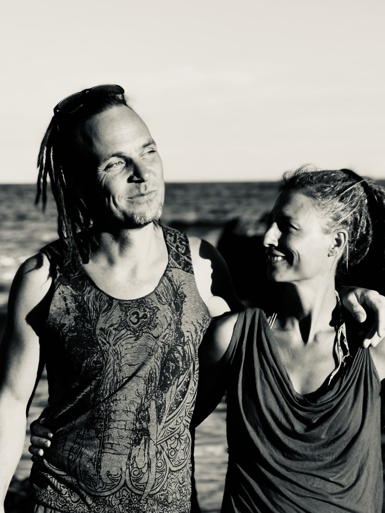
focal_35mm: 52
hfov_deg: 28.0
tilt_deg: -8.9
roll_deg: -0.1
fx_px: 771
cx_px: 192
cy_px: 256
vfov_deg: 36.8
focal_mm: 5.96
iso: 32
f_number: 1.6
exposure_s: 1/1311
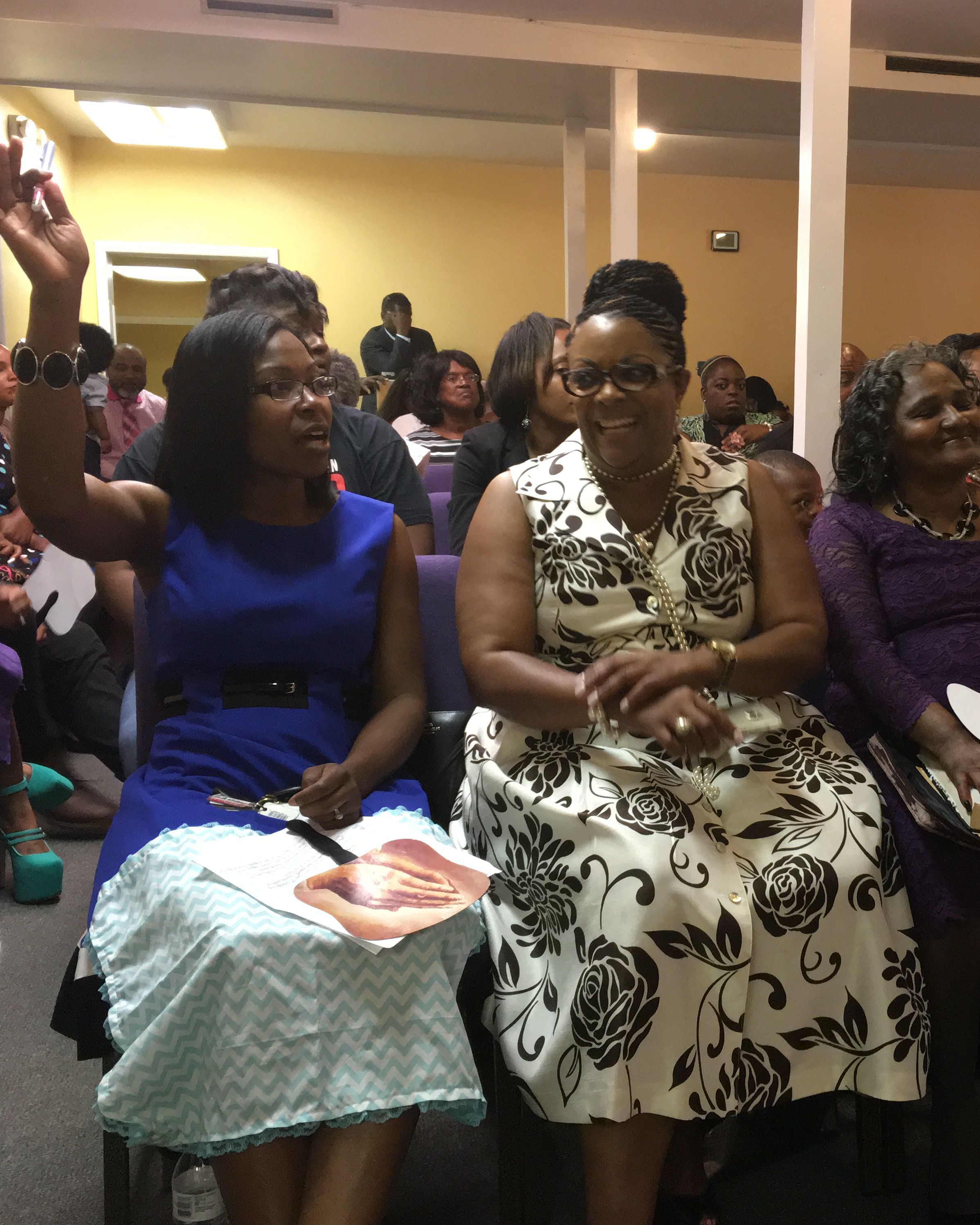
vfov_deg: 47.9
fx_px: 1377
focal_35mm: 38
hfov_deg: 37.9
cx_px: 764
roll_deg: -0.6
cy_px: 611
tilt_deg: -7.9
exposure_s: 1/24
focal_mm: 4.15
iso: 200
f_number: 2.2
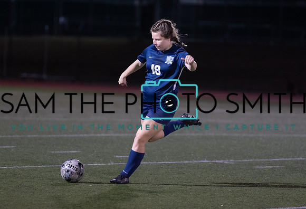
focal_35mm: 295
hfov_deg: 6.9
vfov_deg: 4.7
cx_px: 152
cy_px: 97
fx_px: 2526
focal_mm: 200
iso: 4000
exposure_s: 1/1000
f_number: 2.8
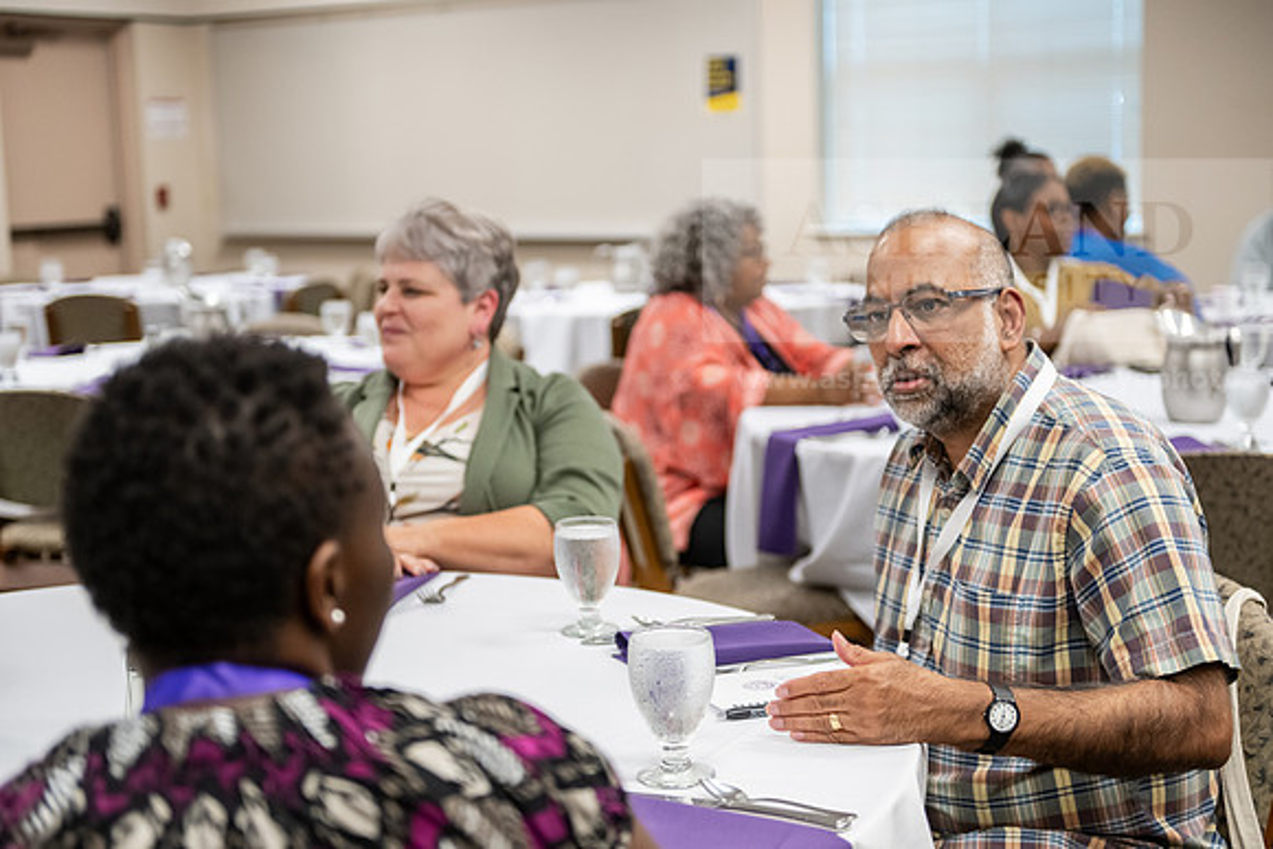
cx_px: 636
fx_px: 1981
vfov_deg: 24.2
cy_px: 424
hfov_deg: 35.6
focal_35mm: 56
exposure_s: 1/200
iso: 2000
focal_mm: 56
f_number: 2.8
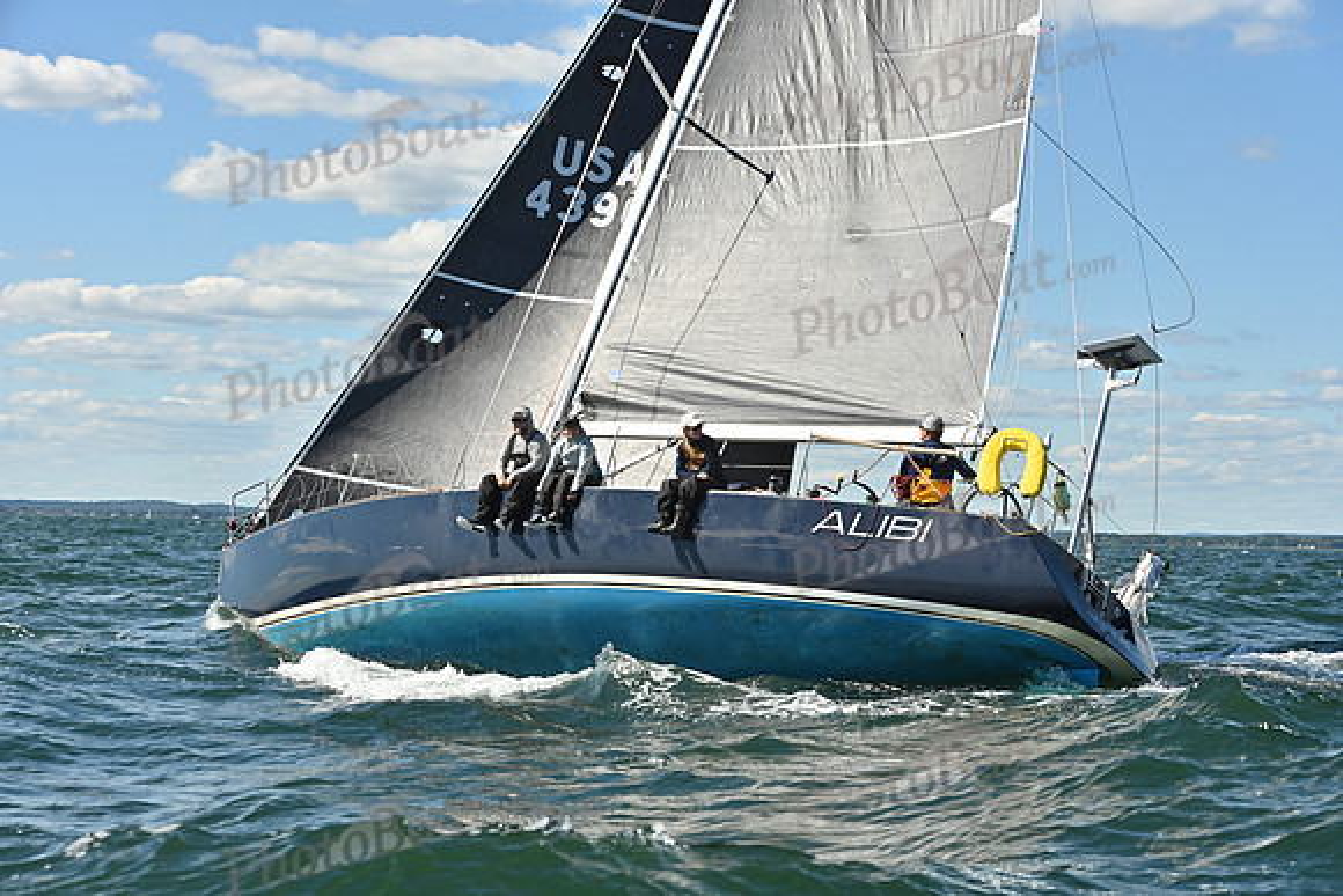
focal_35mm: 70
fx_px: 2612
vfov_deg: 19.5
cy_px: 448
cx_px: 672
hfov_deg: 28.8
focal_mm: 70
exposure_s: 1/1600
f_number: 7.1
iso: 320
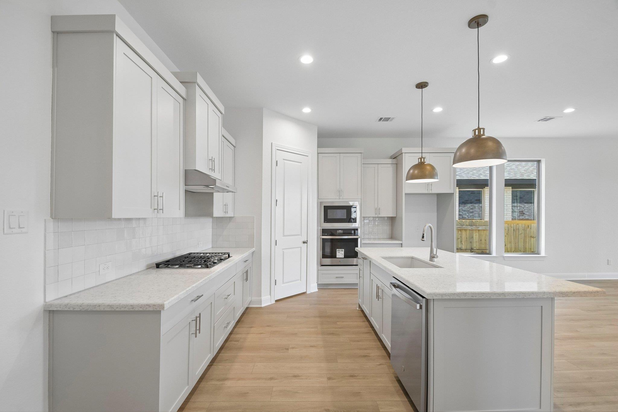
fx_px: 257
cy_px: 206
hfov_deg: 100.4
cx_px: 309
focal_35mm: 15
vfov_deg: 77.3
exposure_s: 1/30
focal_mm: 10
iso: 400
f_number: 8
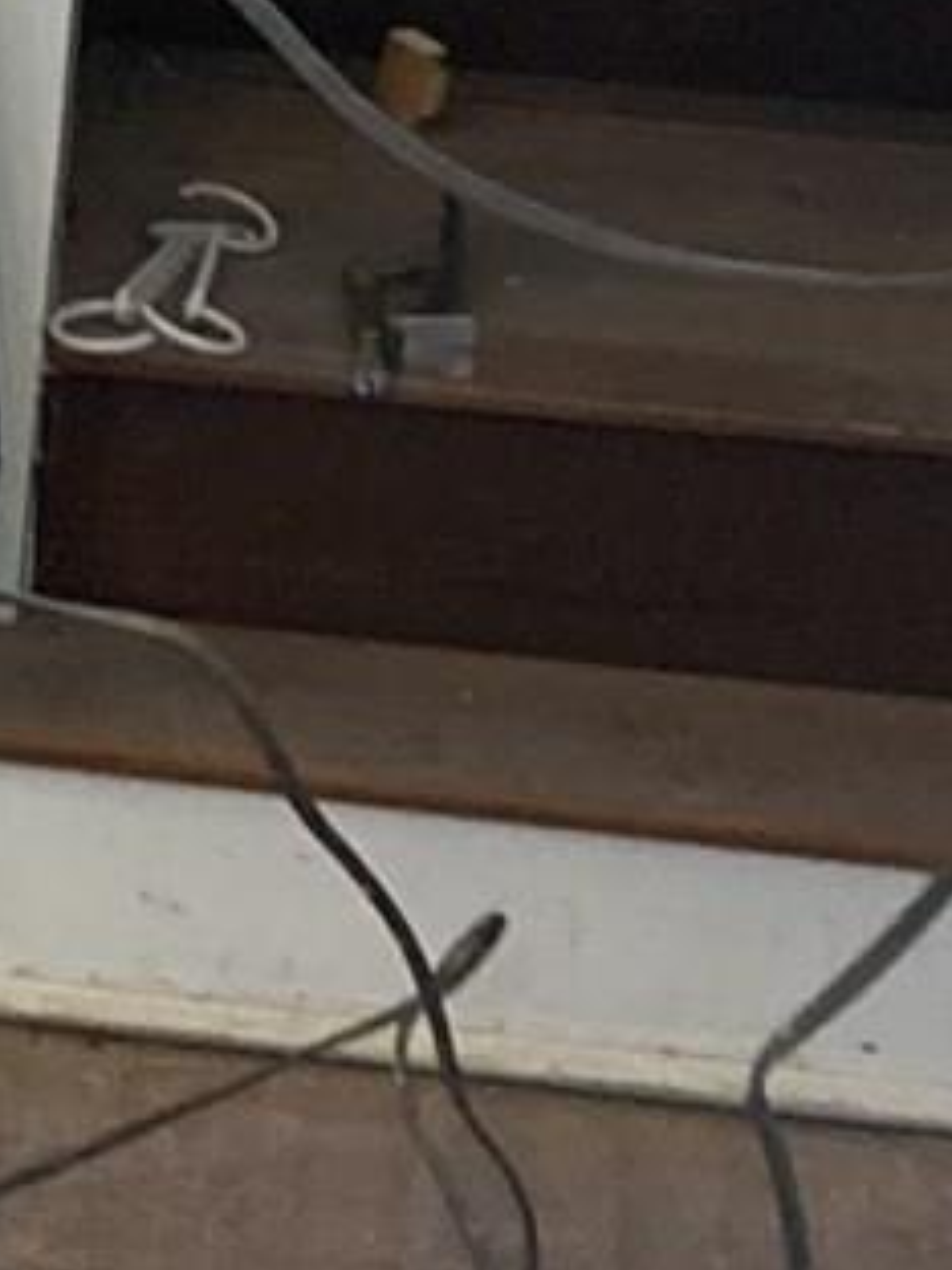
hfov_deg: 6.6
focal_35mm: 207
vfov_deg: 9.4
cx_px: -1709
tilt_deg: -9.4
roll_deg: -2.8
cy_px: -248
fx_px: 7590
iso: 125
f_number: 1.8
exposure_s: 1/60
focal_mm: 3.99
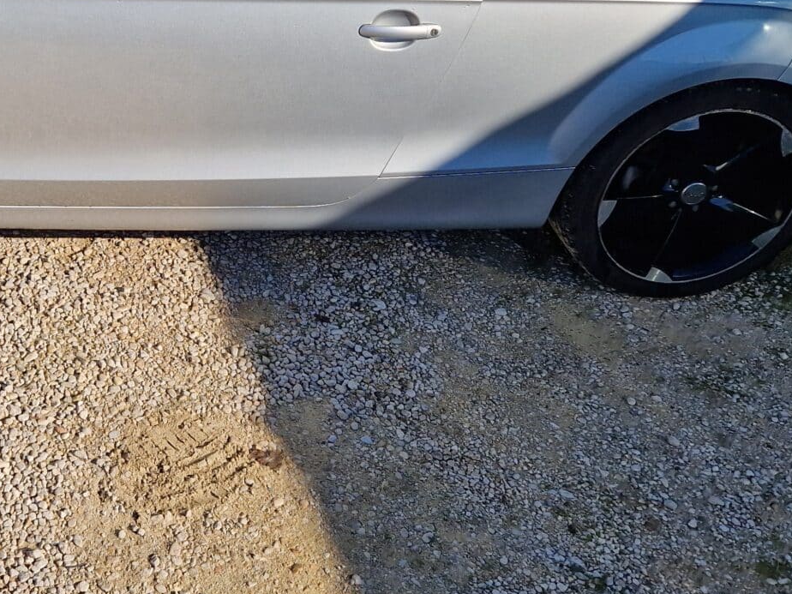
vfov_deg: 28.2
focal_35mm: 51
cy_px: 158
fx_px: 1167
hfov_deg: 35.9
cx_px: 129
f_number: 1.8
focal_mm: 5.4
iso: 50
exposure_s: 1/1667
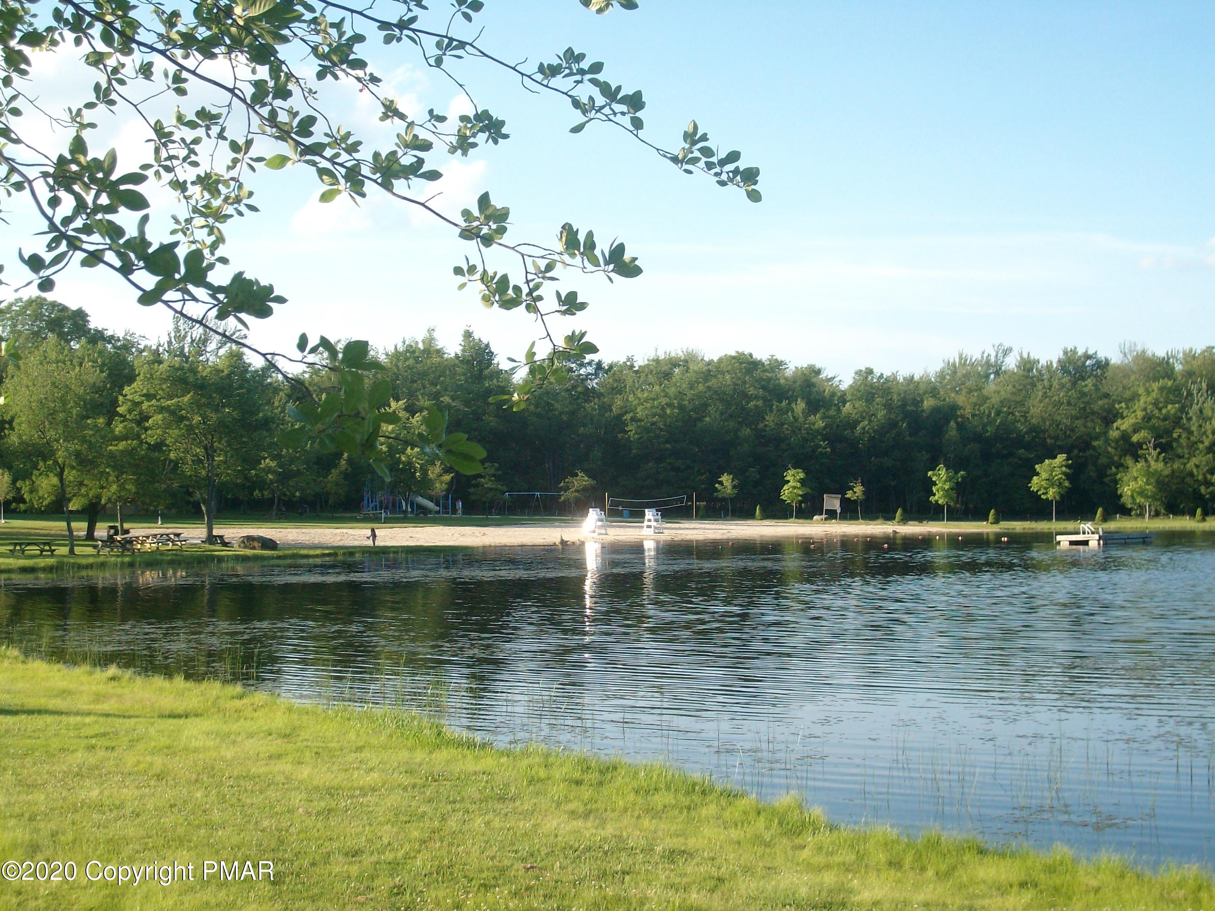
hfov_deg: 35.5
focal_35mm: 54
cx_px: 608
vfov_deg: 27.0
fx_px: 1895
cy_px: 456
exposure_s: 1/339
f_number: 3.4
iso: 80
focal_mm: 9.11
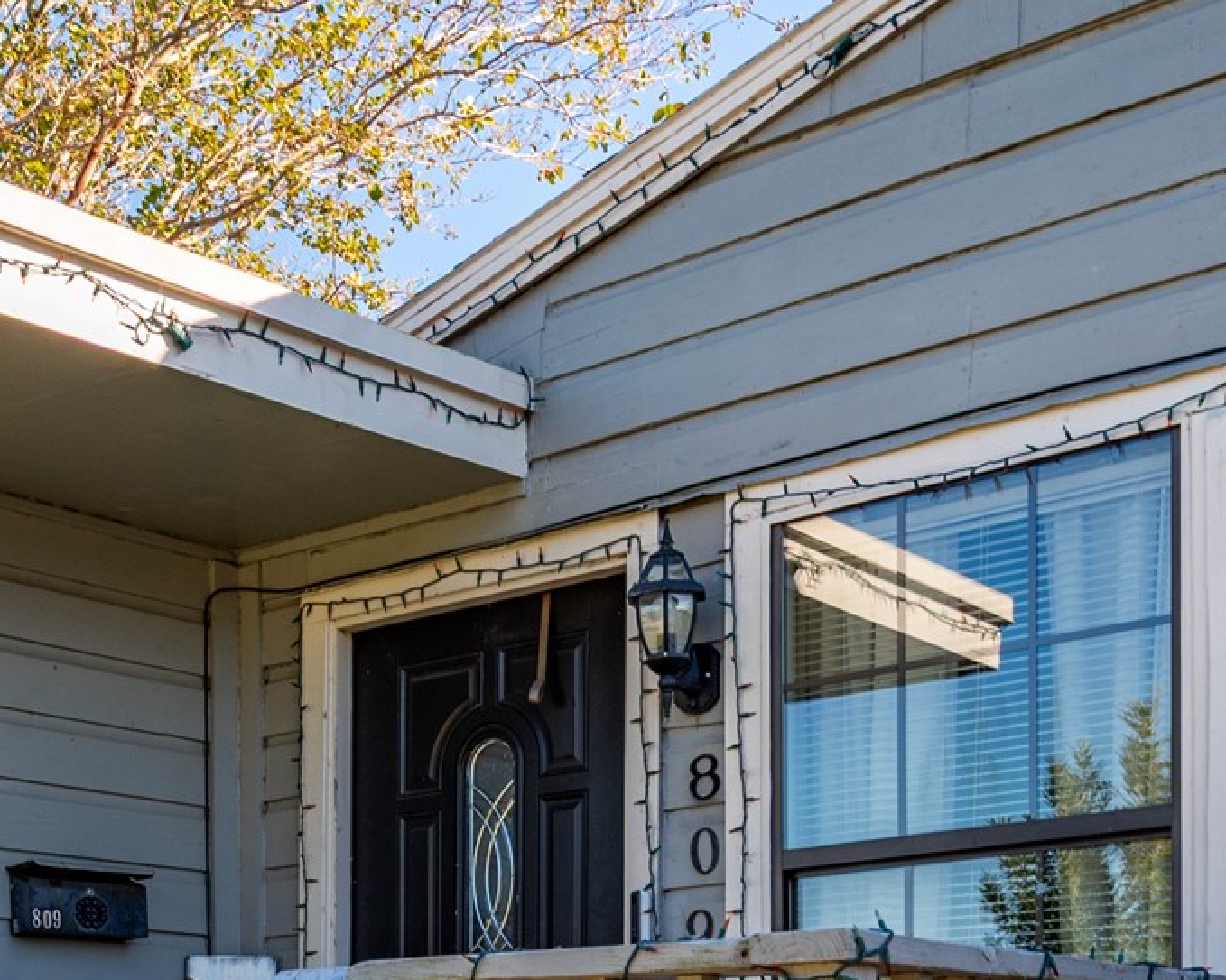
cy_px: 1159
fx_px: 2177
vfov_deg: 23.3
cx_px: 265
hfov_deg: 30.8
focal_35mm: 60
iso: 100
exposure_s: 1/80
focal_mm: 20
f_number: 10
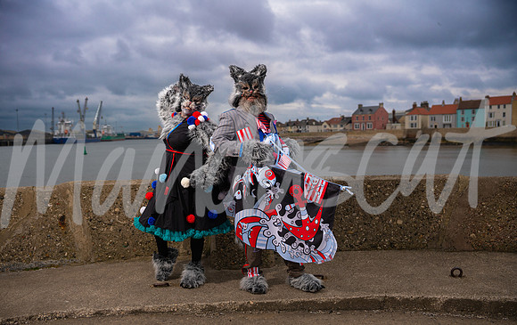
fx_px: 431
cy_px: 172
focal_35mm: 31
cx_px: 258
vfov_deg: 41.4
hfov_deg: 62.0
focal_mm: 30
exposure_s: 1/1600
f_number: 2.8
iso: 200
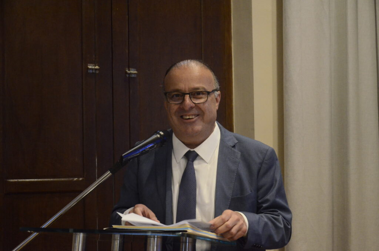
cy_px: 126
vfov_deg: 23.7
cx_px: 190
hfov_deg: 35.1
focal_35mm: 57
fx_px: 599
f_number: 5
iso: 5000
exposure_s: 1/125
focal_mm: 38
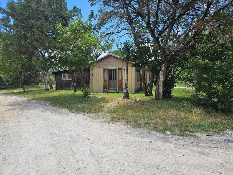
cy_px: 88
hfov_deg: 73.9
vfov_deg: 58.9
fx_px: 155
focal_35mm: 23
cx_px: 116
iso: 25
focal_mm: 5.4
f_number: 1.8
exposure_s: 1/1406
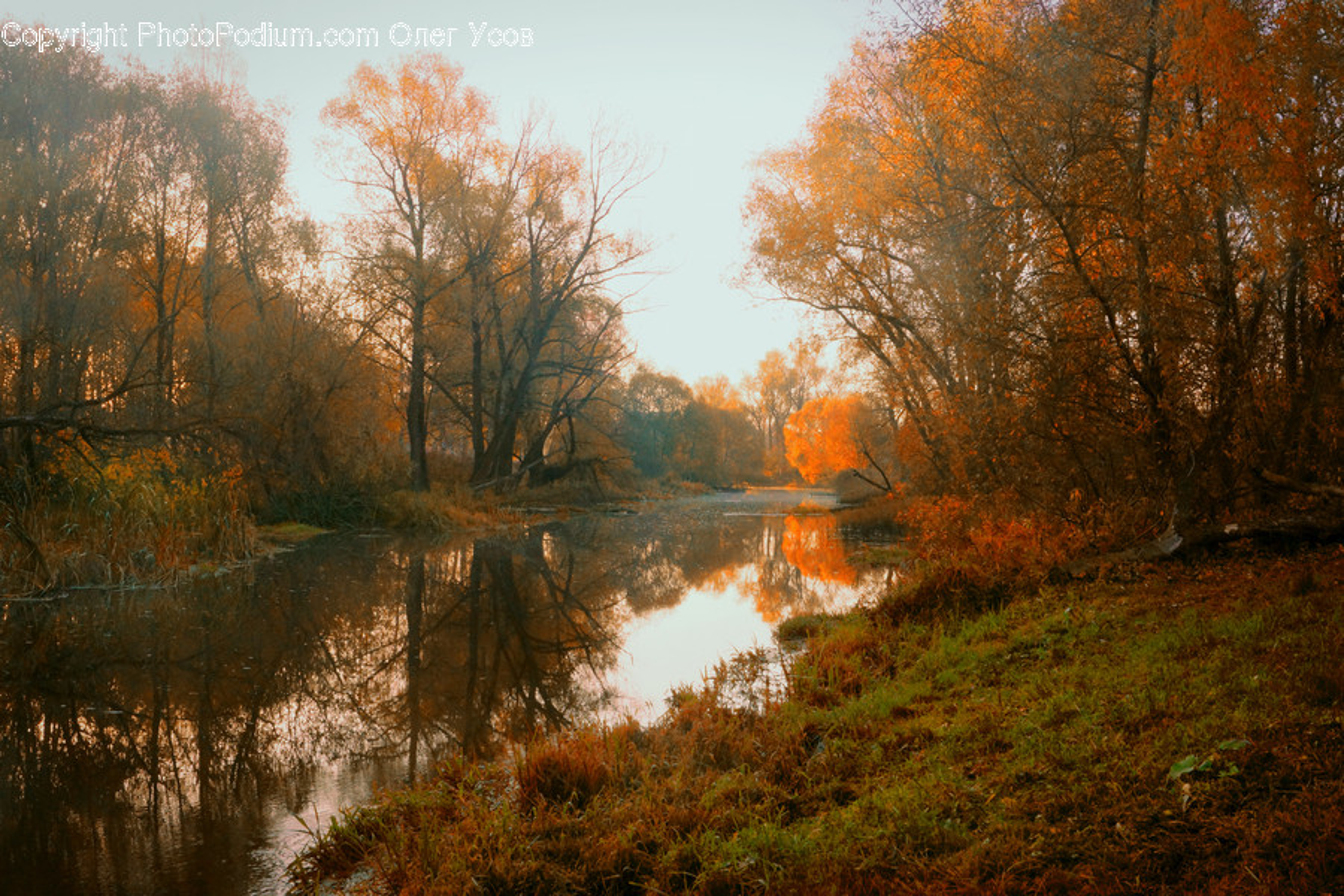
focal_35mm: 33
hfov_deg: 57.2
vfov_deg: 40.0
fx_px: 1232
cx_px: 672
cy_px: 448
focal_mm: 22
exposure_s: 1/60
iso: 500
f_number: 20
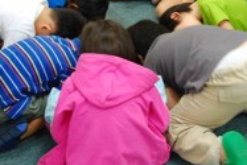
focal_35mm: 97
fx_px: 667
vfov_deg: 13.7
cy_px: -26
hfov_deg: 20.6
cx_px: 211
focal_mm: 27
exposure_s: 1/8
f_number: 3.8
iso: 200
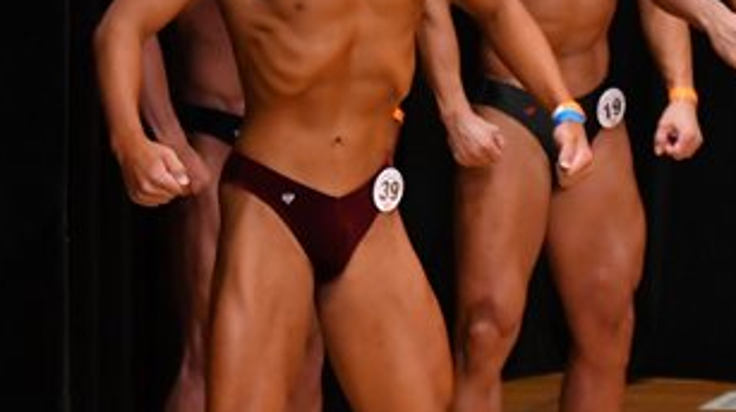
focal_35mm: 675
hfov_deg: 3.2
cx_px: 646
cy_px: 247
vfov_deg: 1.8
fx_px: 13161
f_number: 5.6
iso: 5000
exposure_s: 1/400
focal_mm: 170
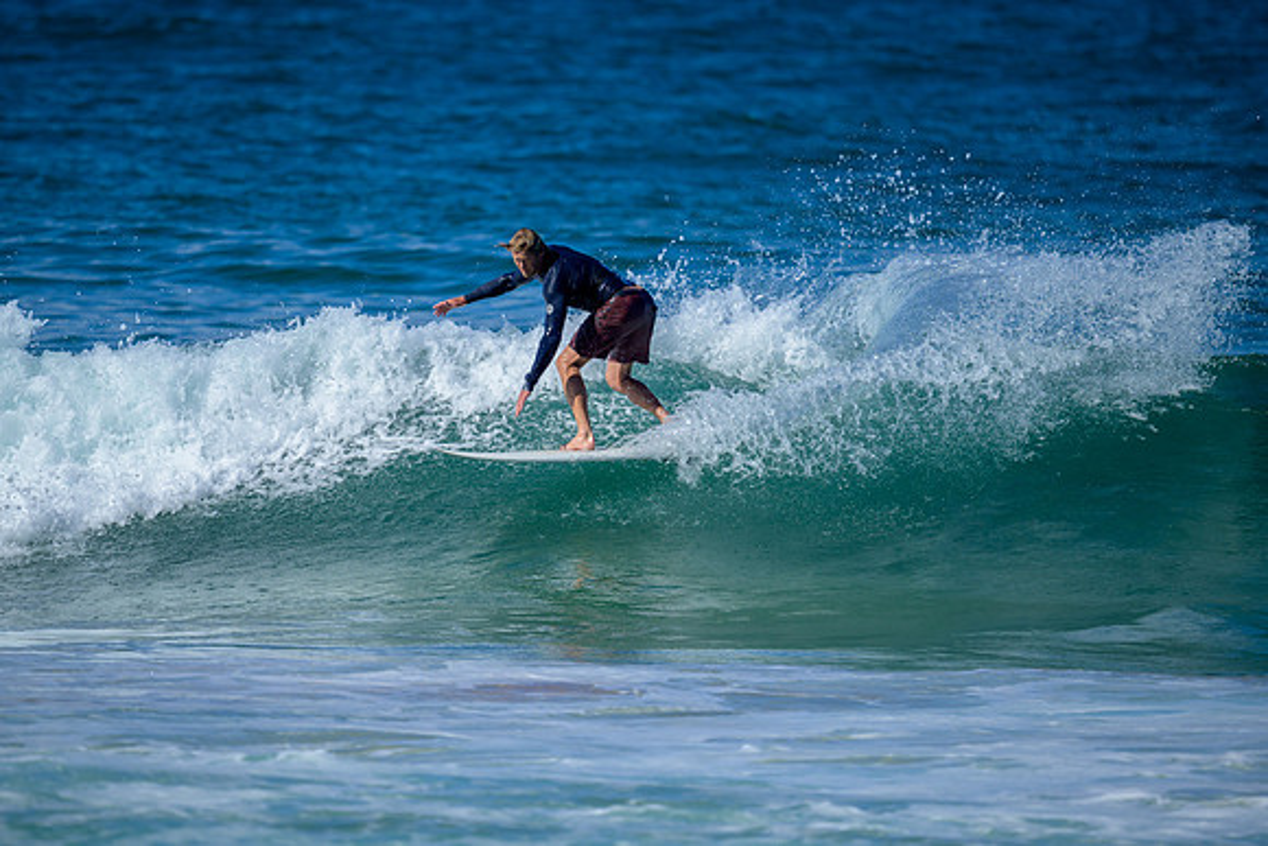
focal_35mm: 800
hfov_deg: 2.6
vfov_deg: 1.7
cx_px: 634
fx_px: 28183
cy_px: 423
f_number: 6.3
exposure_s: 1/2500
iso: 250
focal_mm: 800
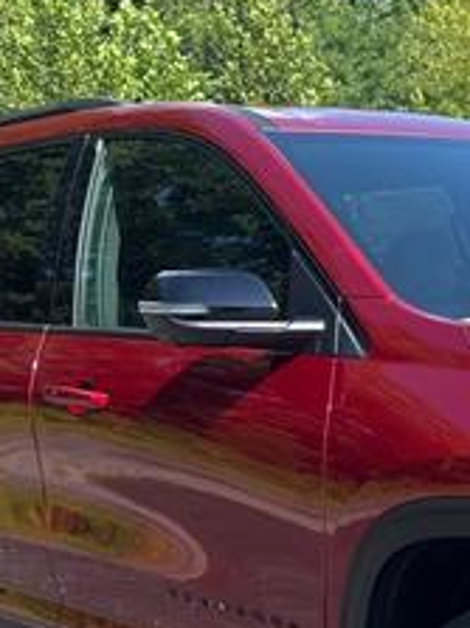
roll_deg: +0.8
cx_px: 563
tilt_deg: -14.0
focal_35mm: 69
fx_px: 1250
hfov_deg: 20.0
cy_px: 597
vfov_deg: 26.9
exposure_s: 1/1437
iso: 100
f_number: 1.78
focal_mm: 6.76
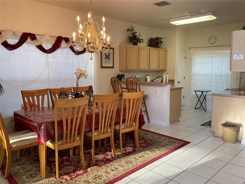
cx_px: 122
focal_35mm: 29
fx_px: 205
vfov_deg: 48.2
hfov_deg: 61.7
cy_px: 92
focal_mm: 3
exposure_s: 1/60
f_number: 1.8
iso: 100
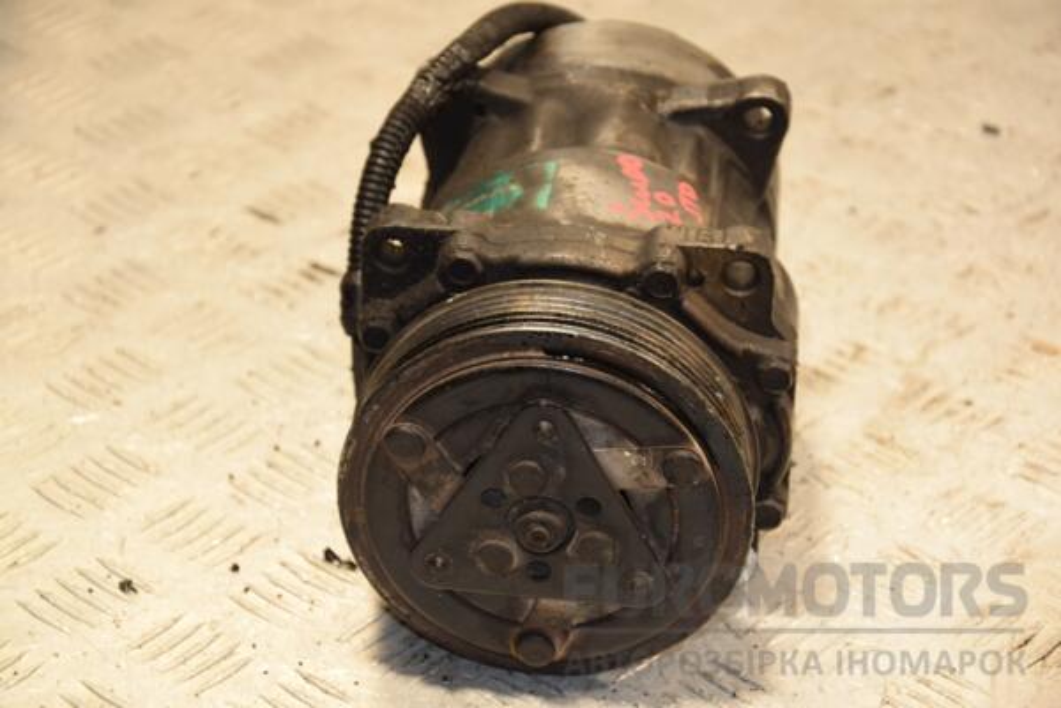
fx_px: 3315
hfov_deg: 18.2
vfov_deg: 12.2
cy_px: 354
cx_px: 530
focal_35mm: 112
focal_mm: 75
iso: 800
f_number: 5.3
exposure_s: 1/125
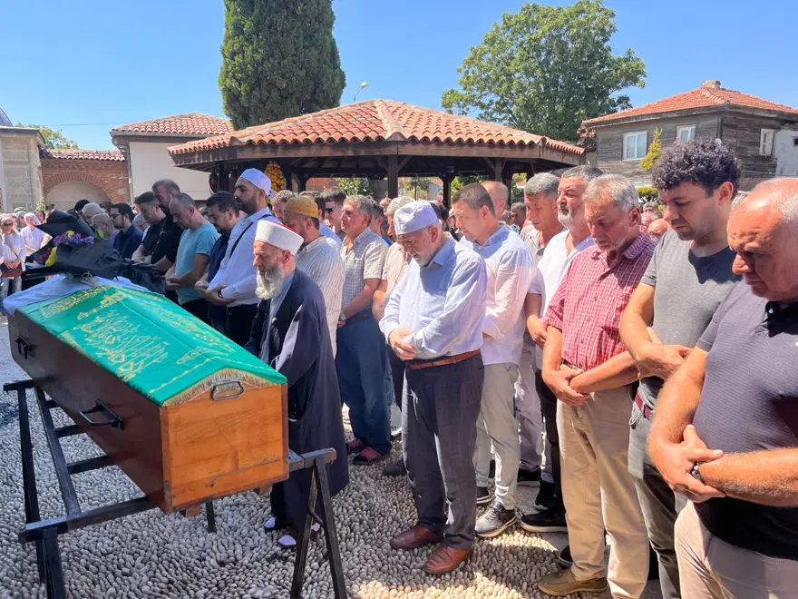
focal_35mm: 26
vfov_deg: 53.1
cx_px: 399
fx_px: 599
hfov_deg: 67.3
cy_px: 300
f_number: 1.6
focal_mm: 5.1
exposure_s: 1/1186
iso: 50
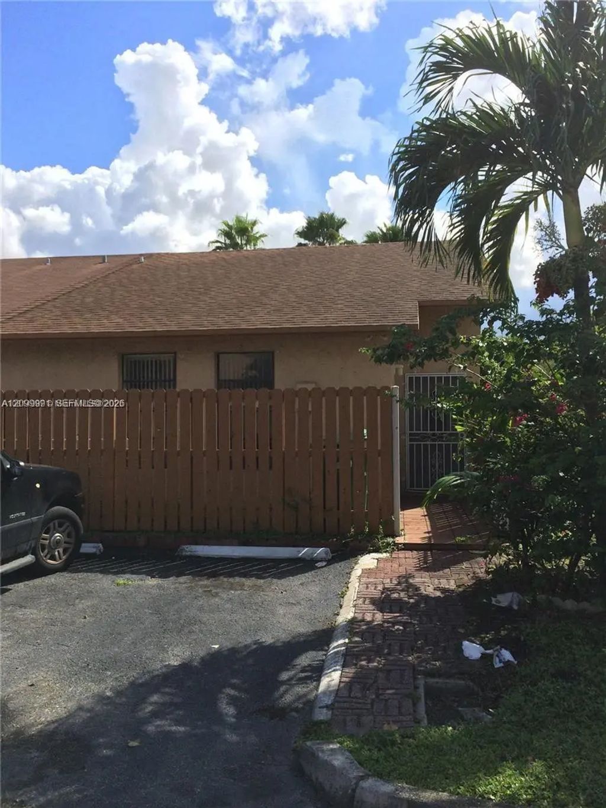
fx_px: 677
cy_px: 404
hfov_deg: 48.2
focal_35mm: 29
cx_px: 303
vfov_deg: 61.7
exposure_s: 1/3165
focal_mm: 4.15
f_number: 2.2
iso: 32
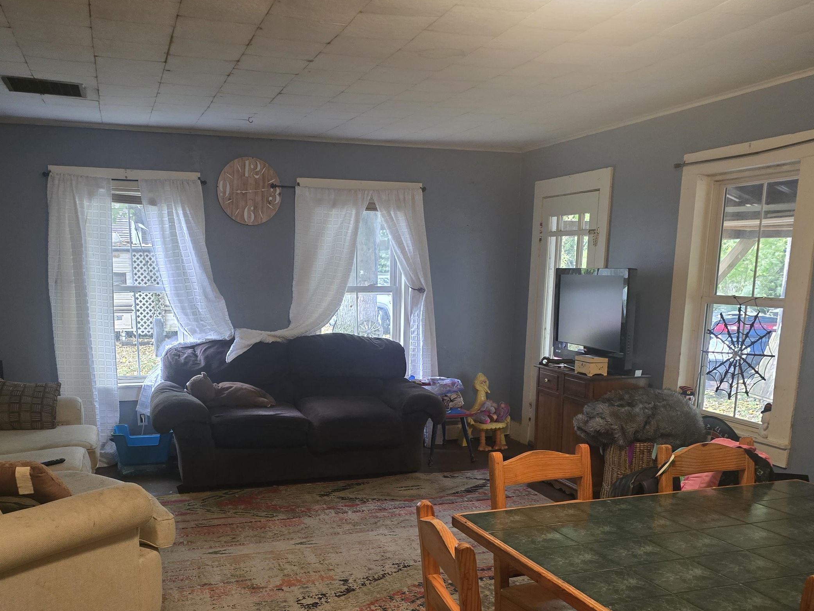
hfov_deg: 53.9
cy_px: 447
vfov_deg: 40.8
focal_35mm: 34
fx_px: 800
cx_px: 394
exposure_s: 1/60
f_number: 1.7
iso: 1000
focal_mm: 6.3
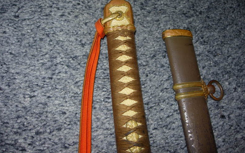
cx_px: 124
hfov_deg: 48.2
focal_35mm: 41
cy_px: 69
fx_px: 274
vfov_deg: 31.2
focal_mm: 7.8
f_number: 2.8
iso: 79
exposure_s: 1/64
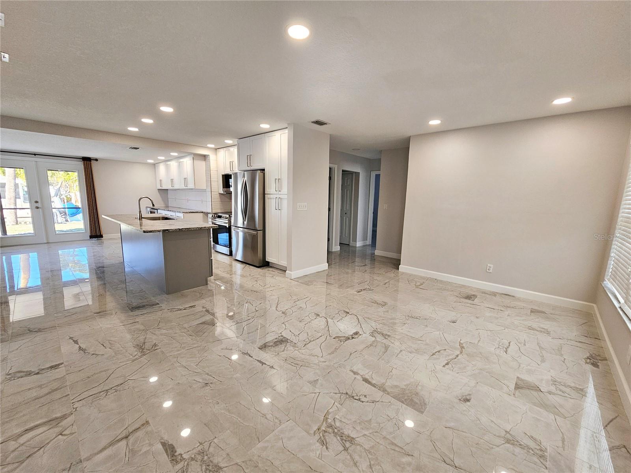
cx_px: 316
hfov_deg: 106.2
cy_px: 236
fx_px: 237
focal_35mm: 13
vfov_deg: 89.9
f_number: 2.2
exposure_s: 1/60.2
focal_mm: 2.2
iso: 80
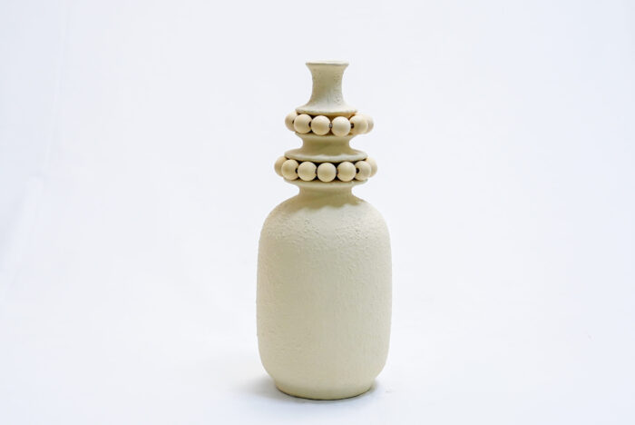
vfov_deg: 20.1
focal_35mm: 68
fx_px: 1200
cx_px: 318
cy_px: 212
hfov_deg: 29.6
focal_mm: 68
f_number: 9
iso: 3200
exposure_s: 1/200
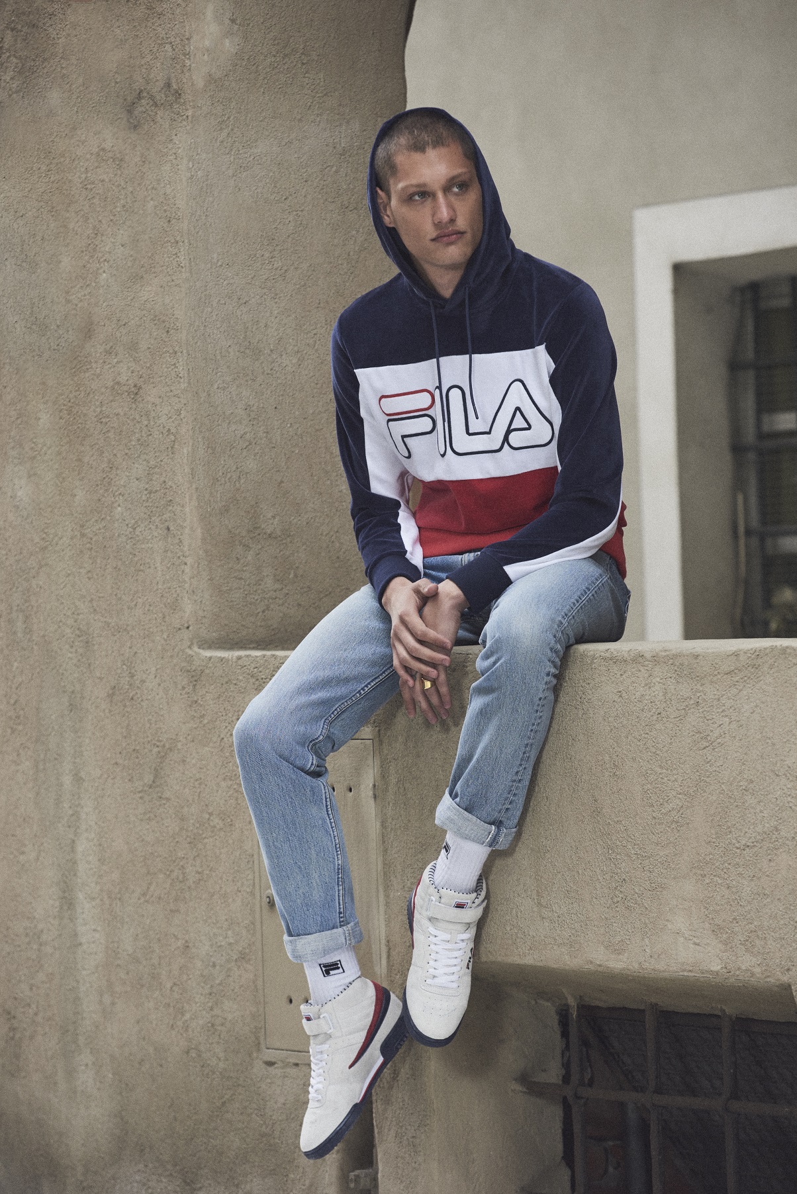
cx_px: 398
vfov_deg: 12.8
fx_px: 5309
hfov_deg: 8.6
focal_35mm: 160
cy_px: 597
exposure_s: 1/250
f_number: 4.5
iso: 640
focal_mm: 160
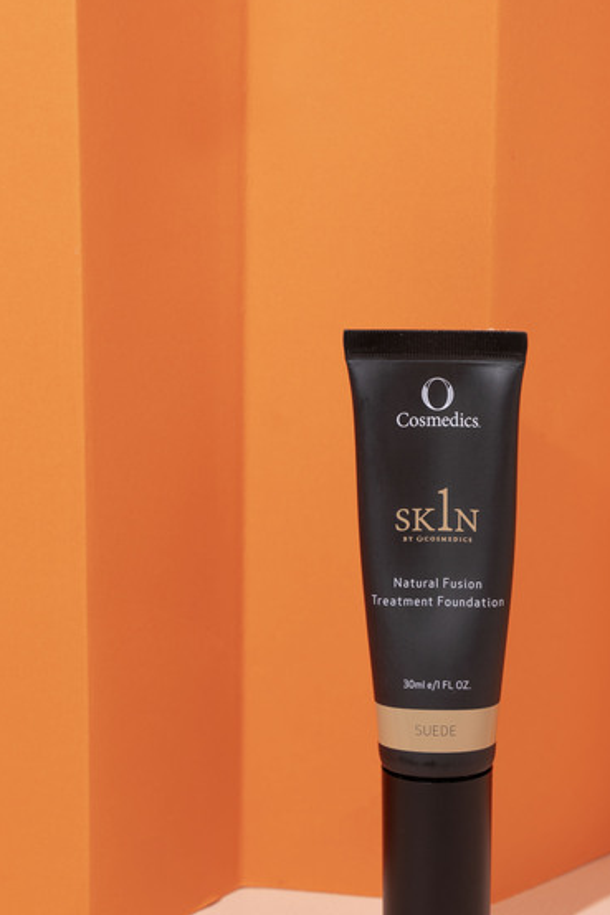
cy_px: 510
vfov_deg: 18.6
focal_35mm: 110
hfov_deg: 12.4
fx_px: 2797
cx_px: 448
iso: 160
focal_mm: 70
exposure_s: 1/160
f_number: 5.6
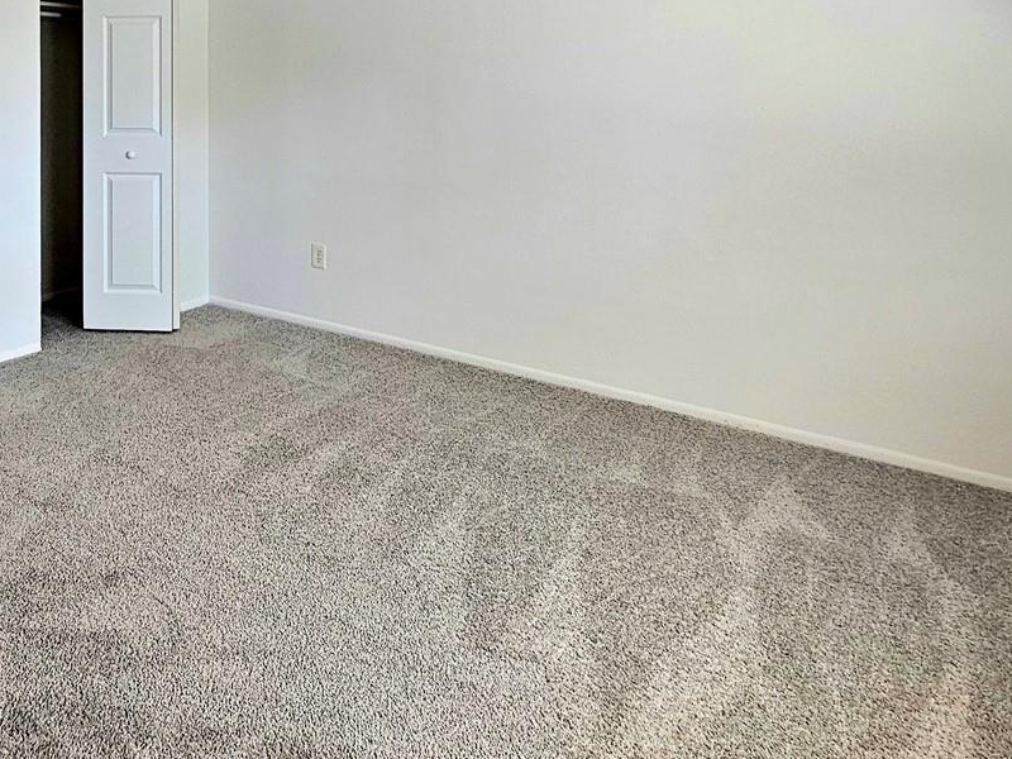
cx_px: 220
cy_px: 89
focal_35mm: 26
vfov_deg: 48.1
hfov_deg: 62.3
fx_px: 760
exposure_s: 1/60.2
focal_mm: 2.2
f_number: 2.2
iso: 160
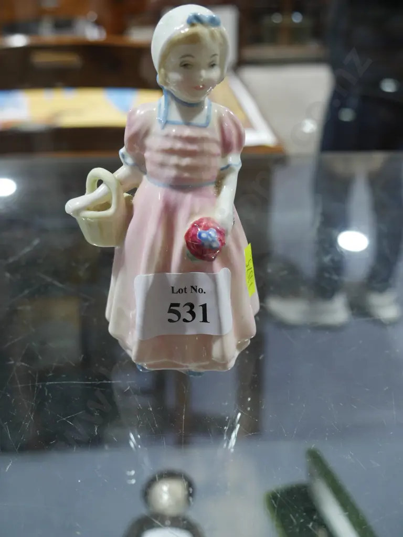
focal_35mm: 36
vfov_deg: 51.4
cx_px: 202
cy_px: 268
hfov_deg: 39.7
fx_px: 559
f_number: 4.5
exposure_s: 1/60
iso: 500
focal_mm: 18
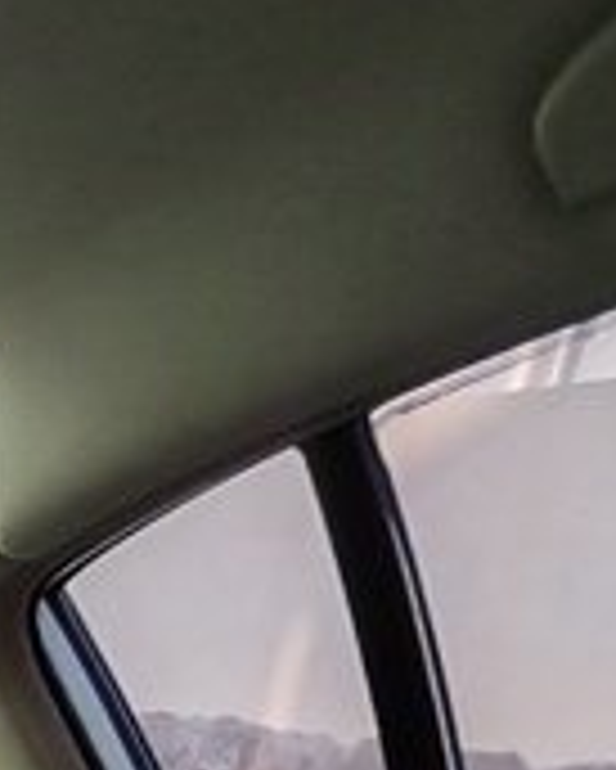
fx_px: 1662
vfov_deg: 21.4
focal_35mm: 73
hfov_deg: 13.8
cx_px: -922
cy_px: 1189
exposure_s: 1/50
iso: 64
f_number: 2.2
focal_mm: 1.96
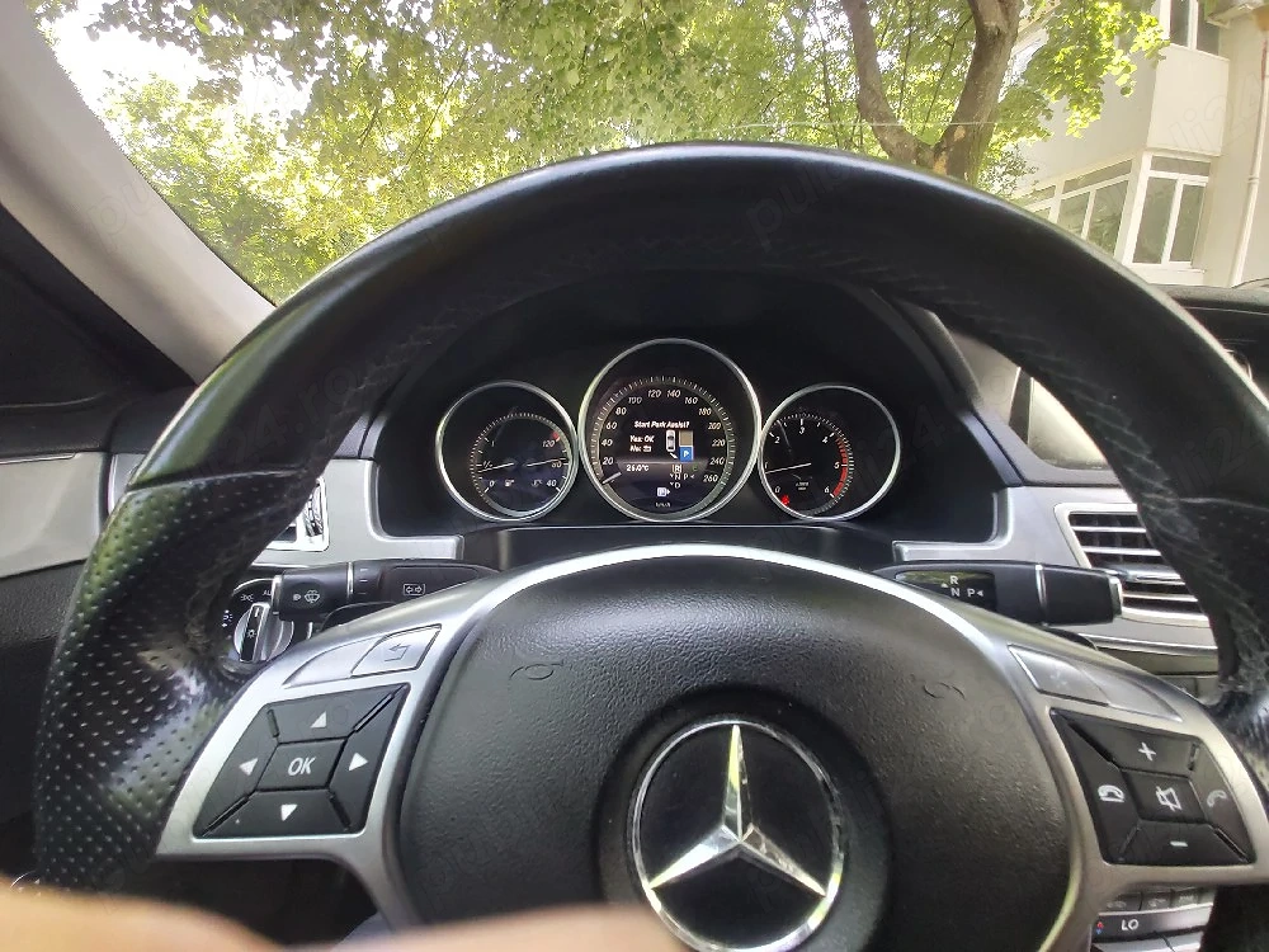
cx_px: 634
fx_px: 477
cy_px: 476
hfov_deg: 106.2
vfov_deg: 89.9
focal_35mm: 13
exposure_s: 1/50
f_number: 2.2
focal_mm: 1.42
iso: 125
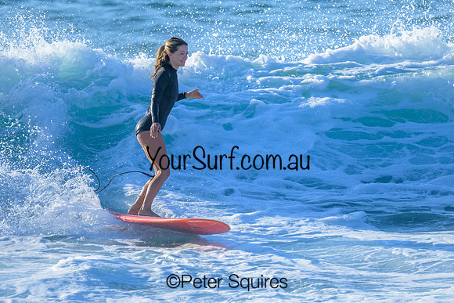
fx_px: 13544
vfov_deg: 1.3
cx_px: 227
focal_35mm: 1074
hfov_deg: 1.9
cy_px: 142
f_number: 6.3
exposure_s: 1/2000
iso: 400
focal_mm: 800
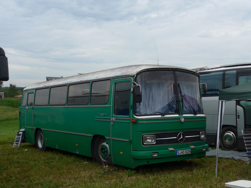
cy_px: 94
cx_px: 126
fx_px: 334
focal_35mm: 46
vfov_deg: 31.5
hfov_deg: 41.2
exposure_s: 1/800
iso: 80
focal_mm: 9.5
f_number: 3
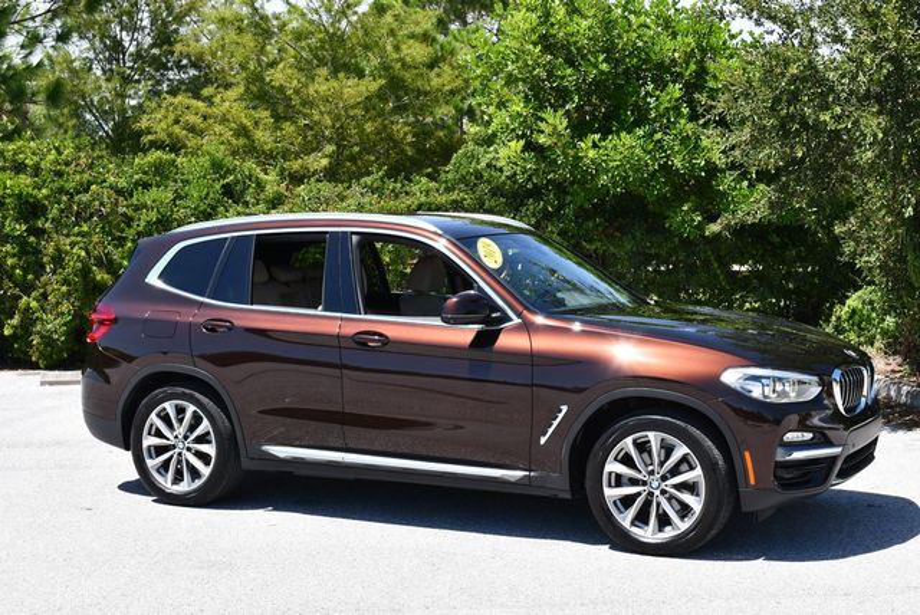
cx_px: 460
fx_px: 1484
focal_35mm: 58
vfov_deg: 23.4
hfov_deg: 34.5
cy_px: 308
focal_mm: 29
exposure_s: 1/250
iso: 200
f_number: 8
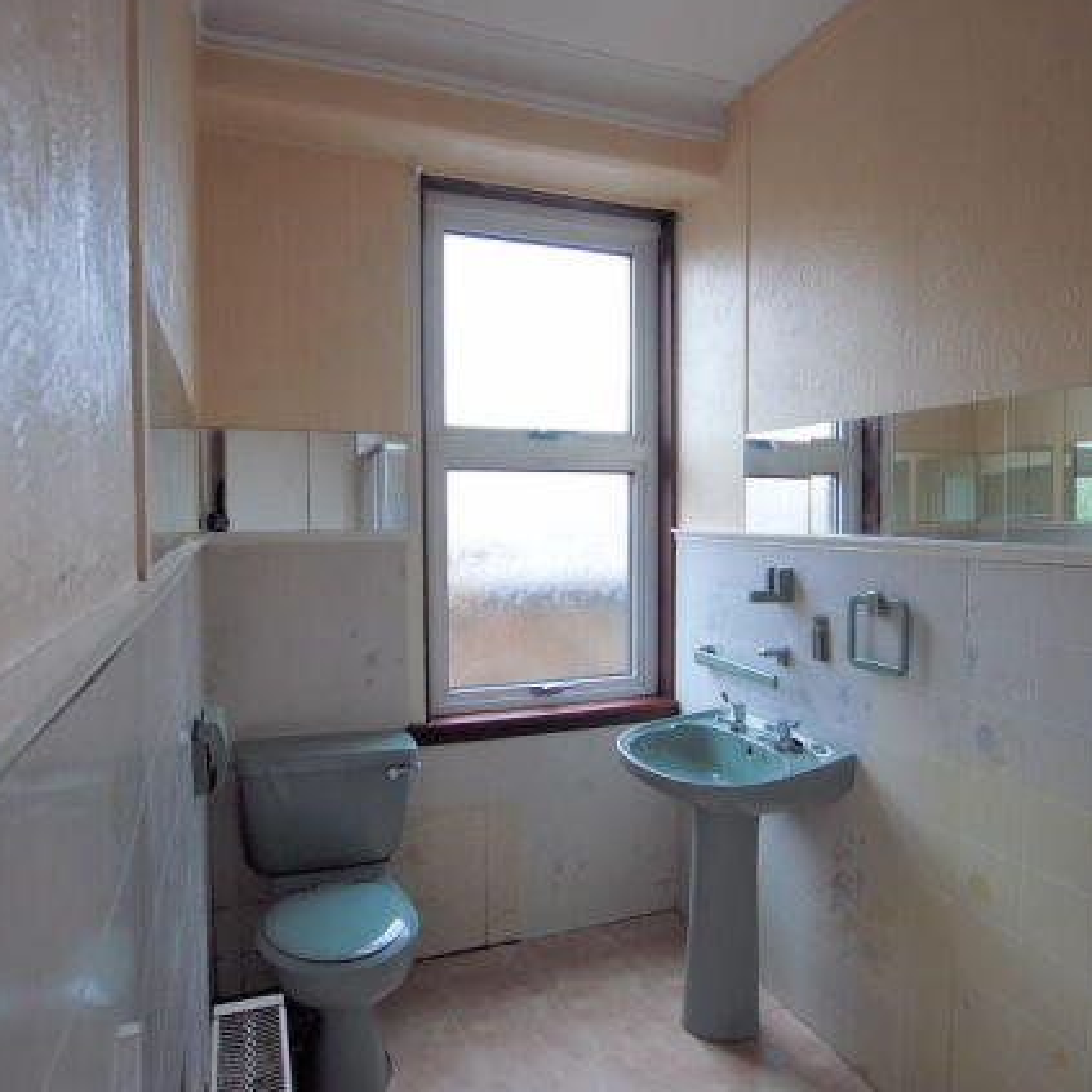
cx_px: 564
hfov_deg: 70.5
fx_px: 773
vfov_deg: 70.5
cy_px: 541
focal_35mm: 22
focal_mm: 11
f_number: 3.5
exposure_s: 1/40
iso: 200
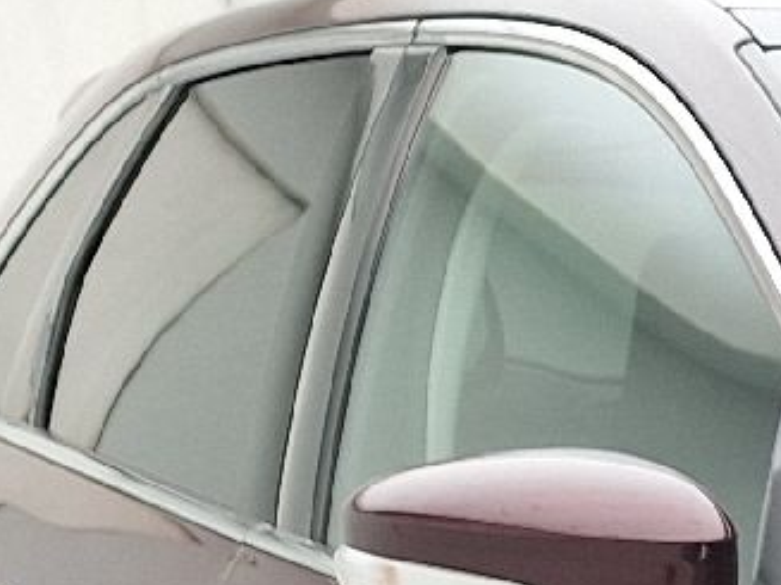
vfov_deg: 9.9
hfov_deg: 11.9
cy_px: 1287
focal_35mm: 135
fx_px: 3045
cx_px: 1861
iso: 64
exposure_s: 1/100
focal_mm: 5.54
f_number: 1.8
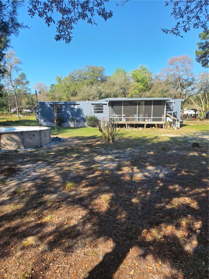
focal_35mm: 23
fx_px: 185
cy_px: 140
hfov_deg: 58.9
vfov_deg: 73.9
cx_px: 104
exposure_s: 1/1140
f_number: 1.8
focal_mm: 5.54
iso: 40
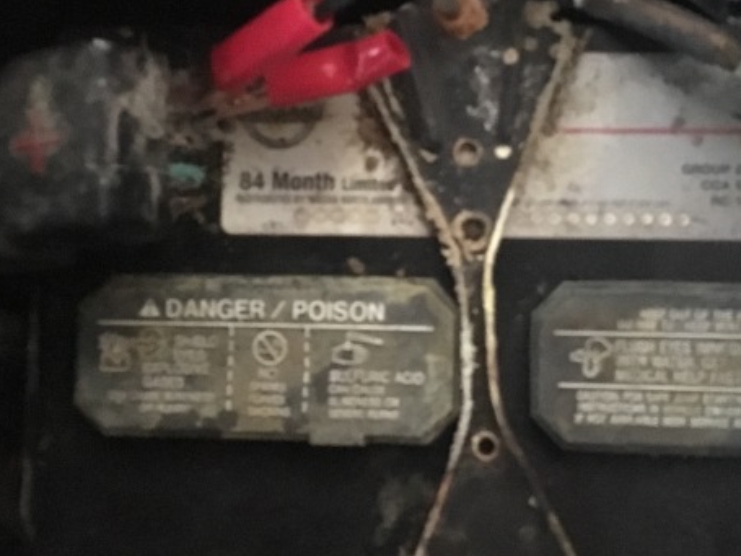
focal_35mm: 51
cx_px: 459
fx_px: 1091
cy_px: 253
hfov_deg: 37.3
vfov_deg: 28.5
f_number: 2.2
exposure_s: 1/15
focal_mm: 4.15
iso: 2000
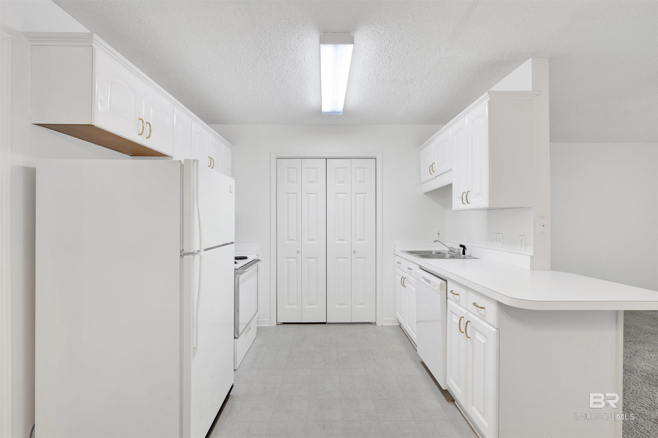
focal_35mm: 16
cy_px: 219
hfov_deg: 96.7
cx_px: 329
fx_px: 292
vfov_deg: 73.7
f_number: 11
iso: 400
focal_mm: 16
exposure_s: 1/5
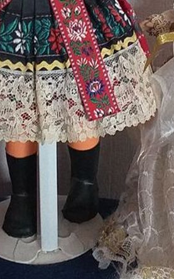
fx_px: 630
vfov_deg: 24.2
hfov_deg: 15.7
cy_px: 27
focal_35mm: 83
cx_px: 85
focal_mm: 3.6
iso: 320
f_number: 1.9
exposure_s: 1/25
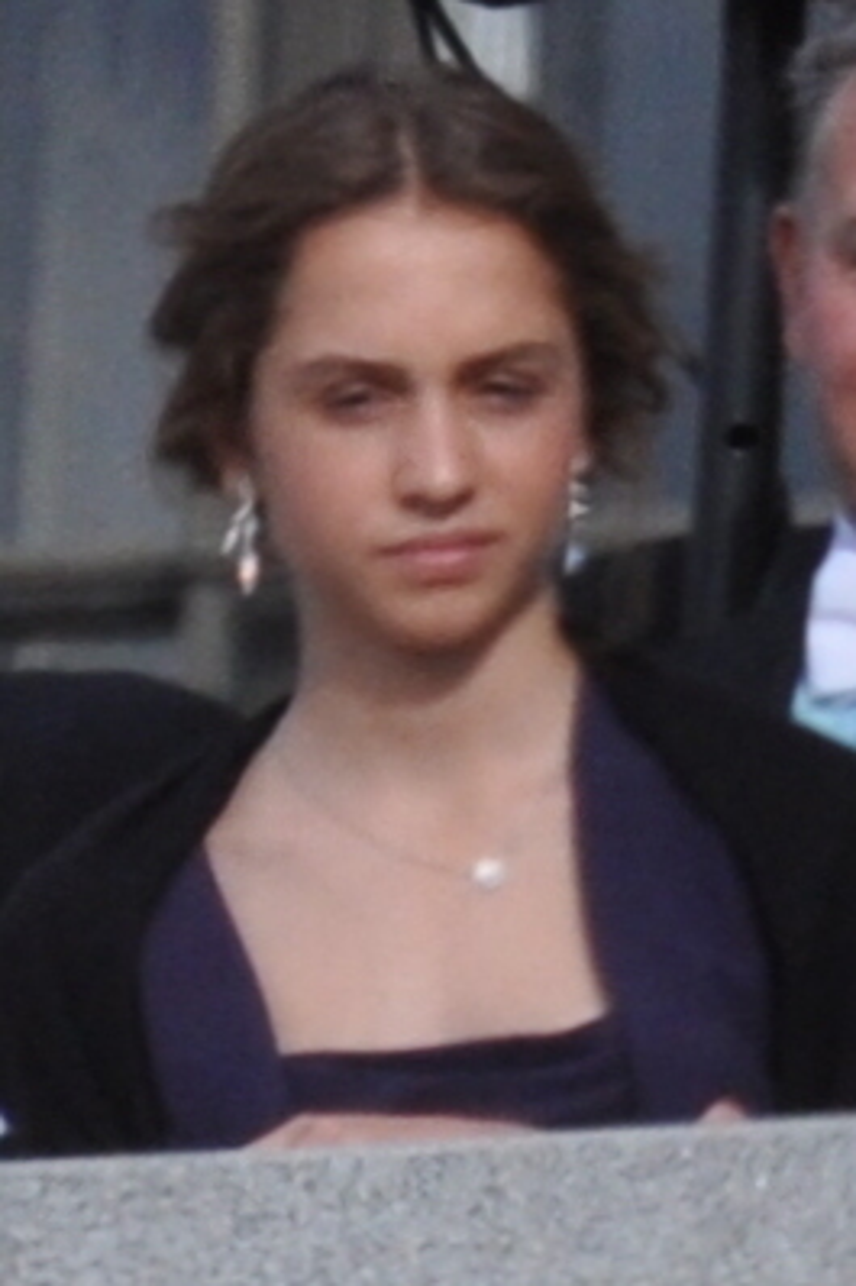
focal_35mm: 450
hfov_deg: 3.1
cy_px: 643
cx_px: 428
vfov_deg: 4.6
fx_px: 16063
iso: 400
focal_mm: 300
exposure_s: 1/1000
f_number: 8
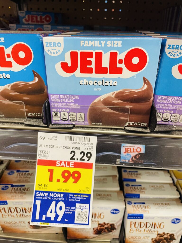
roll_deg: -1.2
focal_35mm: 26
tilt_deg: -30.2
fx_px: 182
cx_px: 91
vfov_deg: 67.3
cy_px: 122
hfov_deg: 53.1
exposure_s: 1/60
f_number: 1.6
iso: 100
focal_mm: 4.2
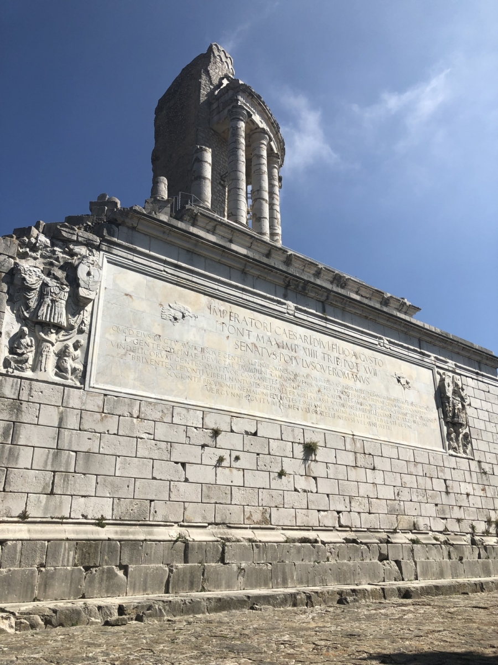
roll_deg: -1.3
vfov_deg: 63.4
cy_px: 332
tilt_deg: +23.6
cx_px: 249
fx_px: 537
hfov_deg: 49.7
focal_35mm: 28
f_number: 1.8
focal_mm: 3.99
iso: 20
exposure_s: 1/3205
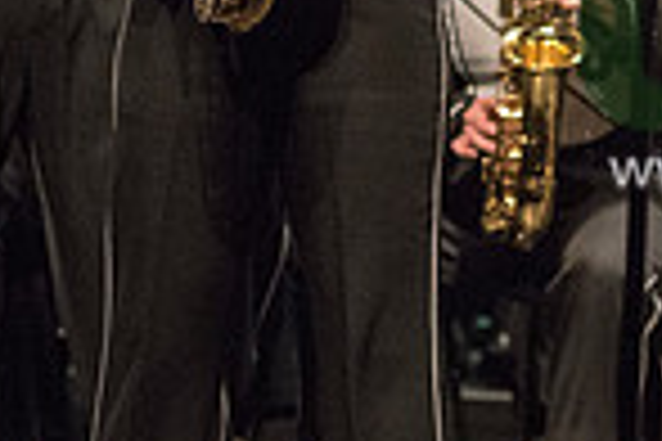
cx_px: 919
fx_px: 21808
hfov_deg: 1.7
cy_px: 11
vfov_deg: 1.2
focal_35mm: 1186
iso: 4000
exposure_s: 1/500
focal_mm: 300
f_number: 2.8
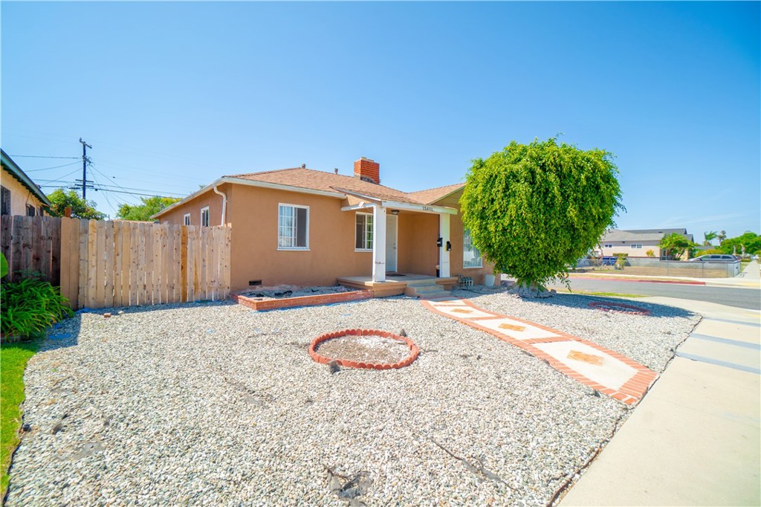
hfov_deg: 100.4
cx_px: 380
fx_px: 317
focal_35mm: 15
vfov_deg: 77.3
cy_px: 254
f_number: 7.1
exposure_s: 1/250
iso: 100
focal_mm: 10
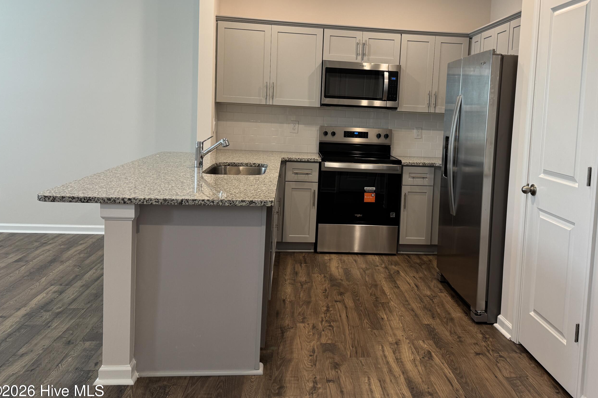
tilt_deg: -4.5
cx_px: 349
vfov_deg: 43.2
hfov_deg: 61.6
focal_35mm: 30
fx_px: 498
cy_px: 146
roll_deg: -1.6
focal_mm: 6.76
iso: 125
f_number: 1.78
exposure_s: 1/60
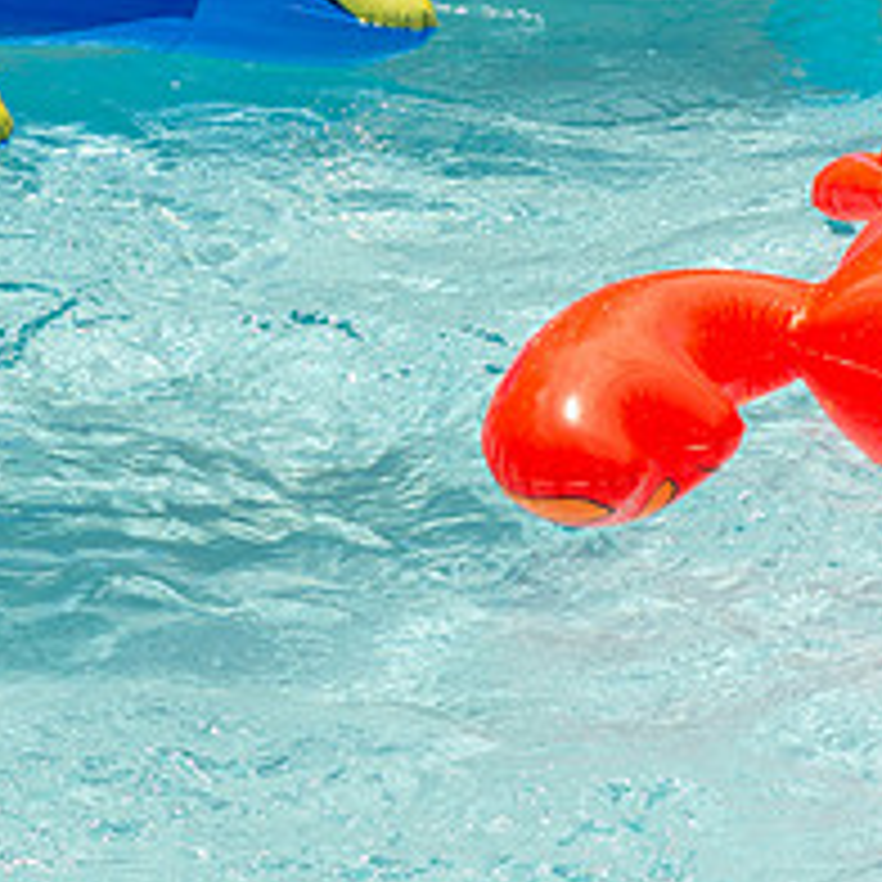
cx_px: -589
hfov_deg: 8.1
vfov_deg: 8.4
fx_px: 6025
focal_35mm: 209
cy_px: 232
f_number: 9
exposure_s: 1/160
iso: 100
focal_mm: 70
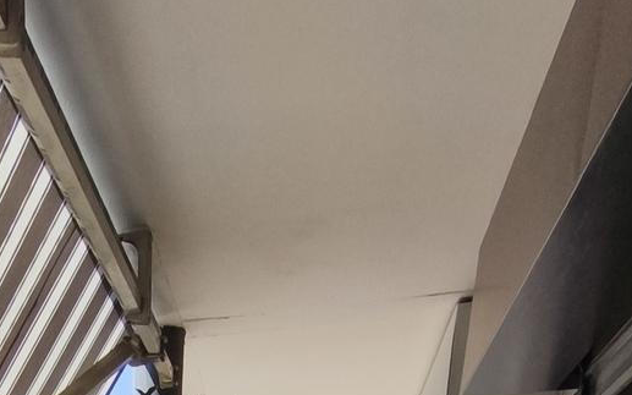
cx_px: 15
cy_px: 1167
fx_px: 1016
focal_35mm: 59
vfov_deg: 11.7
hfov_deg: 32.1
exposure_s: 1/866
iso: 50
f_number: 2.2
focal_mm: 1.91
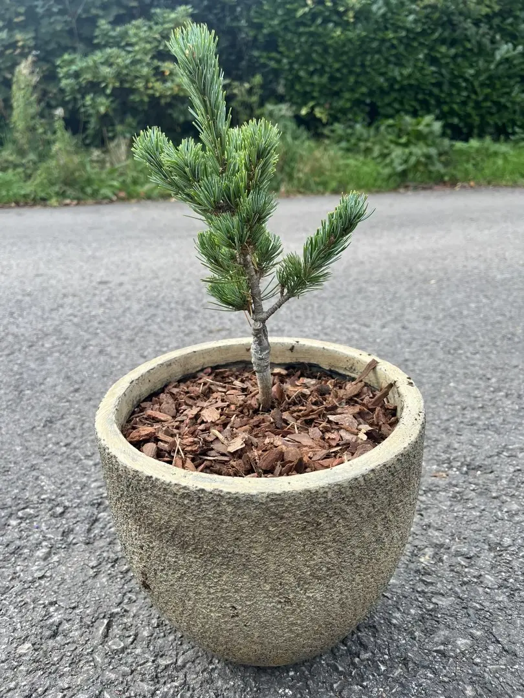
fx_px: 525
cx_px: 262
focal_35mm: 26
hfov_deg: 53.1
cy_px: 349
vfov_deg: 67.3
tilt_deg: -21.0
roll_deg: +1.1
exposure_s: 1/696
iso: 50
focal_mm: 5.1
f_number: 1.6
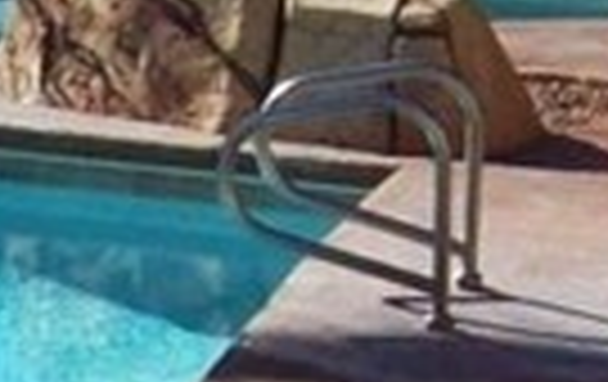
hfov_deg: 7.1
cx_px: -410
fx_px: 4799
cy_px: 566
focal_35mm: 289
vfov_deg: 4.5
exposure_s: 1/788
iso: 80
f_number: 4.8
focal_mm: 6
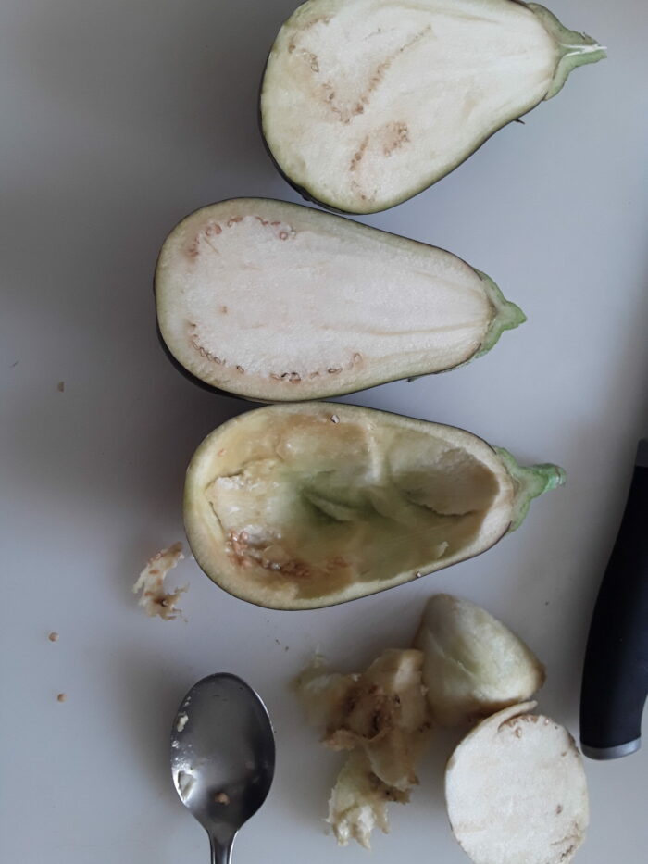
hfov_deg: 51.4
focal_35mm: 27
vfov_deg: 65.3
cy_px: 432
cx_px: 324
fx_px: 674
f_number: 1.9
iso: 50
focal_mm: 2.91
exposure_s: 1/50
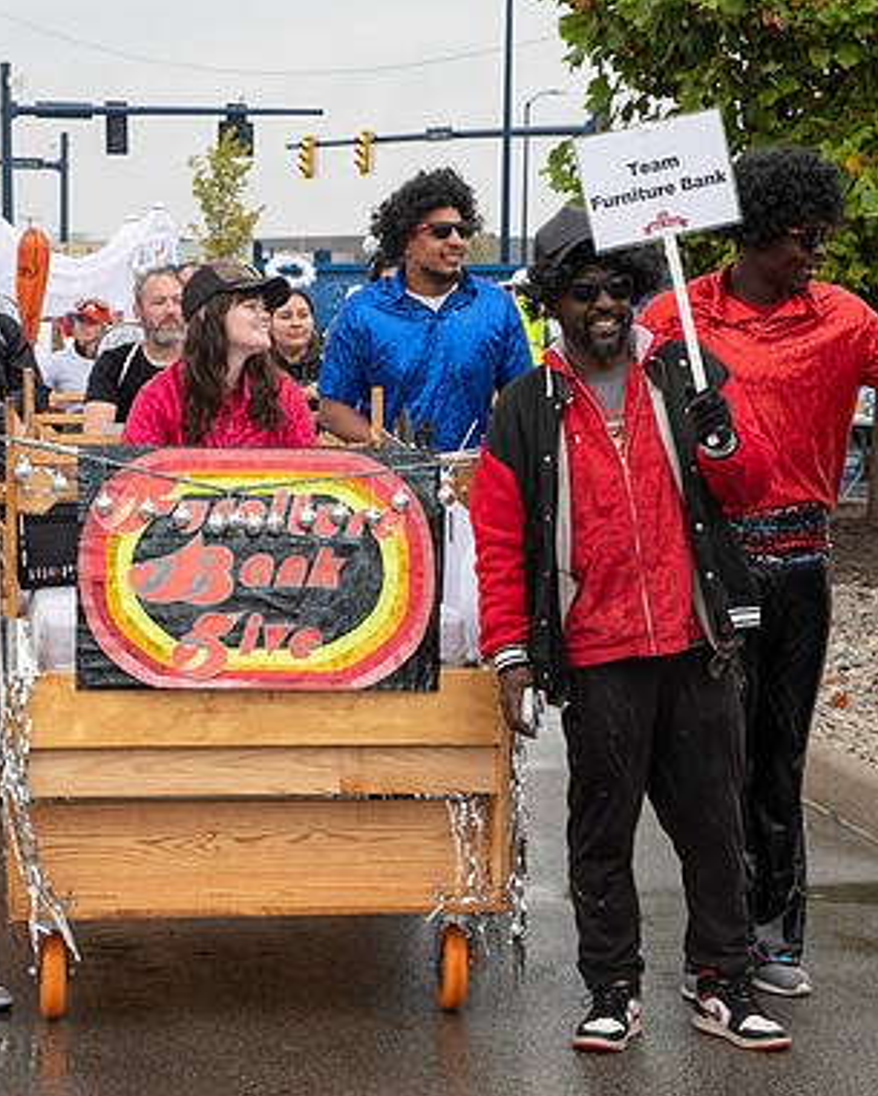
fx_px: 3539
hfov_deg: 14.1
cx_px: 321
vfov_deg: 17.6
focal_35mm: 109
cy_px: 576
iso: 400
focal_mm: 62
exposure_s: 1/200
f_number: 7.1
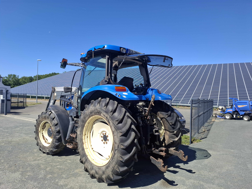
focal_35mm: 23
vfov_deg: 58.9
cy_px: 94
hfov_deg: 73.9
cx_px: 126
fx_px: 167
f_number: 1.8
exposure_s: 1/1672
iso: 50
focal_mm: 5.54
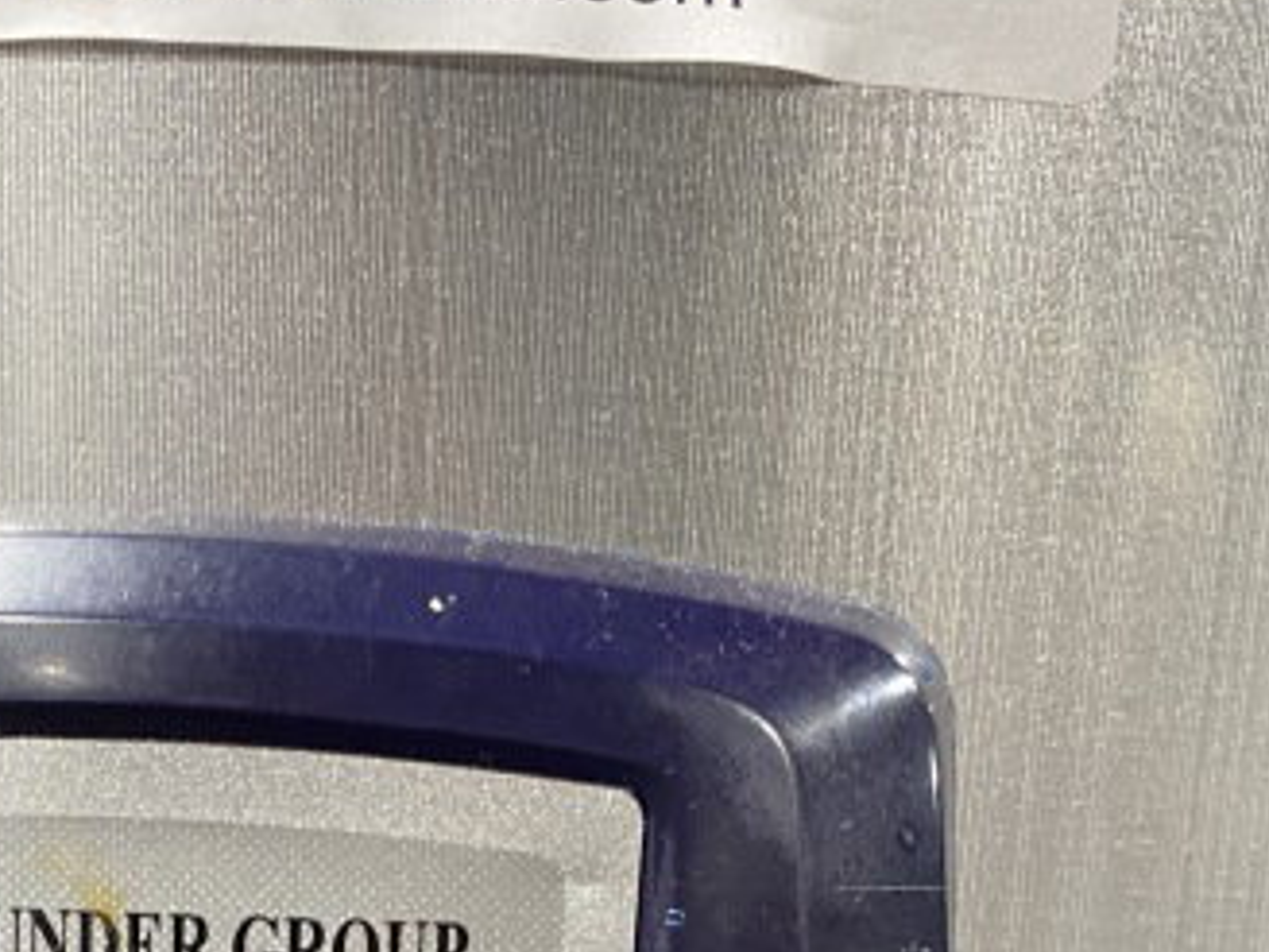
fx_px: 2273
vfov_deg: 20.5
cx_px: 255
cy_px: 1391
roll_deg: -3.5
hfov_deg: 30.4
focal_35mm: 62
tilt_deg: -12.6
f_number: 1.8
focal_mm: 4.25
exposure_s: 1/60
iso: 320
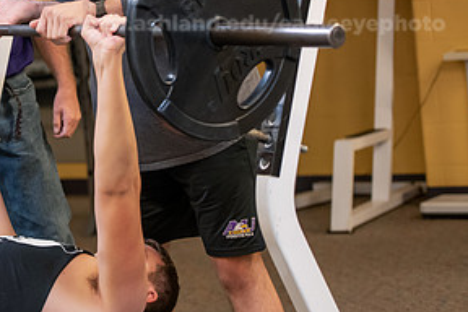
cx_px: -2
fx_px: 2223
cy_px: 58
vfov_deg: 8.0
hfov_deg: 11.9
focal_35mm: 171
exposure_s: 1/200
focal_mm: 85
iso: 1250
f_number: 3.2
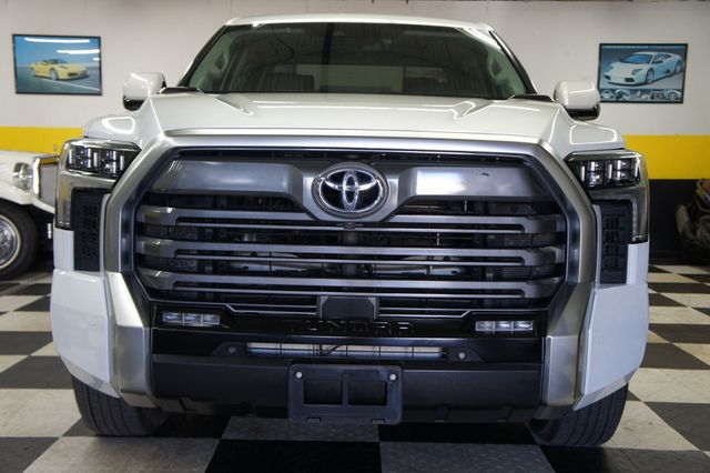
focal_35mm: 39
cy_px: 236
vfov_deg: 34.2
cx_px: 355
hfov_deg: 49.6
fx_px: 769
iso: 250
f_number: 4
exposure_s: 1/40
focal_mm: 26
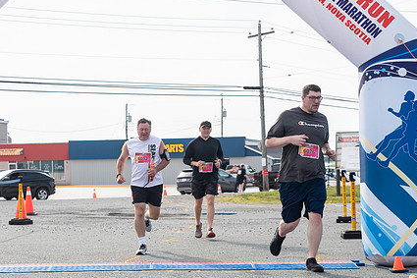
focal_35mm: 85
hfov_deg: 23.8
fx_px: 984
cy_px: 159
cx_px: 143
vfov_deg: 16.1
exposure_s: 1/2500
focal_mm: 48
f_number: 4
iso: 800
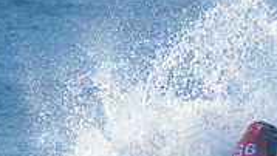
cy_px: 194
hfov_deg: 1.3
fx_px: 12452
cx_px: 280
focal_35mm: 1694
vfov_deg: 0.7
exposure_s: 1/2000
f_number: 5.6
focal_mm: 500
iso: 400
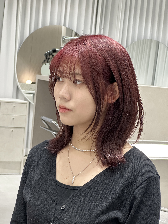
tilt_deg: -4.0
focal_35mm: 77
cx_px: 84
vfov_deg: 25.3
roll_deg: -5.5
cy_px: 112
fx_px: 498
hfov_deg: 19.1
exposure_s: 1/60
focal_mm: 9
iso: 250
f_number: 2.8
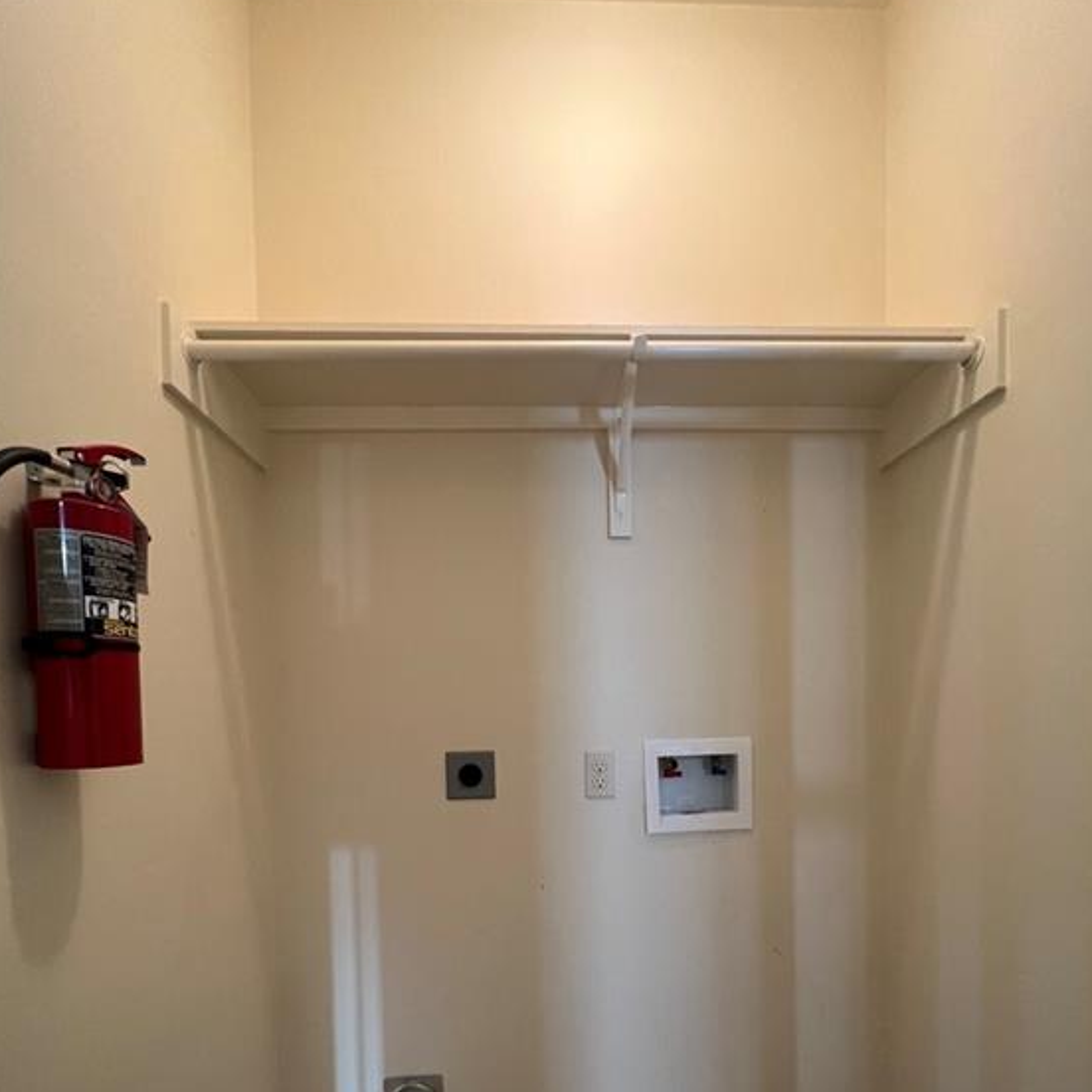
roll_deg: +0.4
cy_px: 734
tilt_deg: -0.7
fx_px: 571
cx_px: 560
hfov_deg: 87.4
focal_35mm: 16
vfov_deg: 84.2
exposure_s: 1/60
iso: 250
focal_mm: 1.57
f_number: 1.8
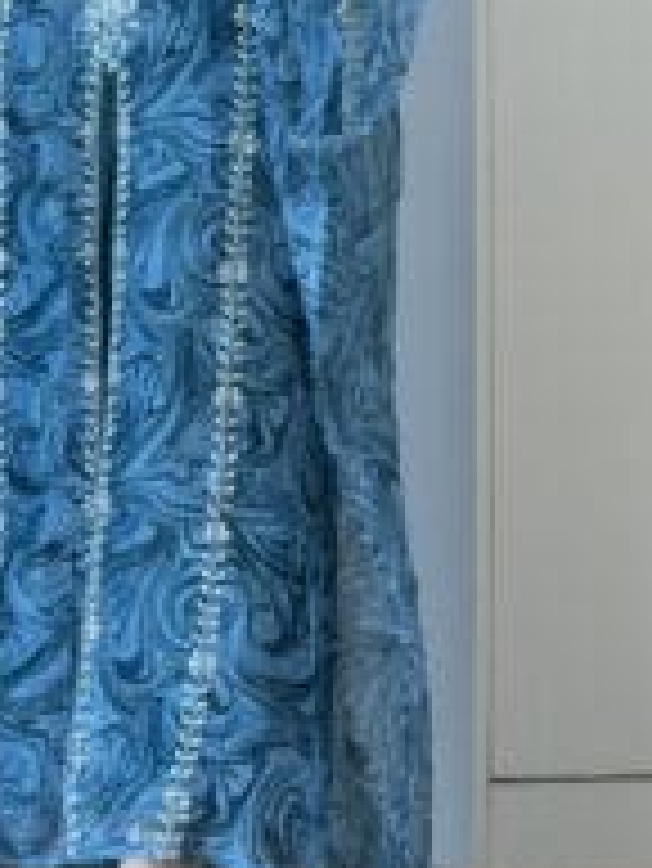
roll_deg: +0.3
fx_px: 5193
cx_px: 45
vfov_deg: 9.5
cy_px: 99
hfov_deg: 7.2
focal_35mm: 207
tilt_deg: -21.0
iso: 50
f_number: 2.8
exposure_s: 1/100
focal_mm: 16.89
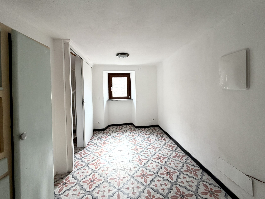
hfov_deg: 102.1
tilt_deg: -3.2
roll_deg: +2.3
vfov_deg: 85.7
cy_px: 100
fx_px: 107
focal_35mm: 14
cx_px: 132
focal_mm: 2.22
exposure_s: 1/121
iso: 200
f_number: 2.2
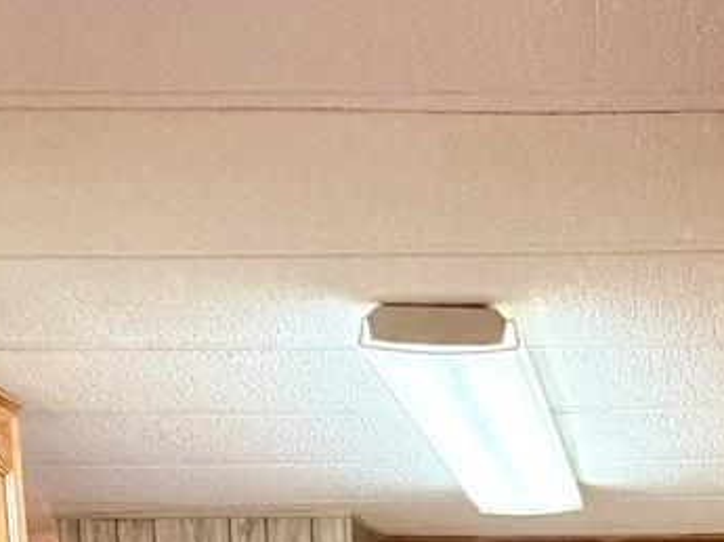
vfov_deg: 18.4
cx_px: 747
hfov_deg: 27.8
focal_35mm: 65
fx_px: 1358
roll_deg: +1.4
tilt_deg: -5.7
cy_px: 939
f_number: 2.2
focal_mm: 2.22
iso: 500
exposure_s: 1/60
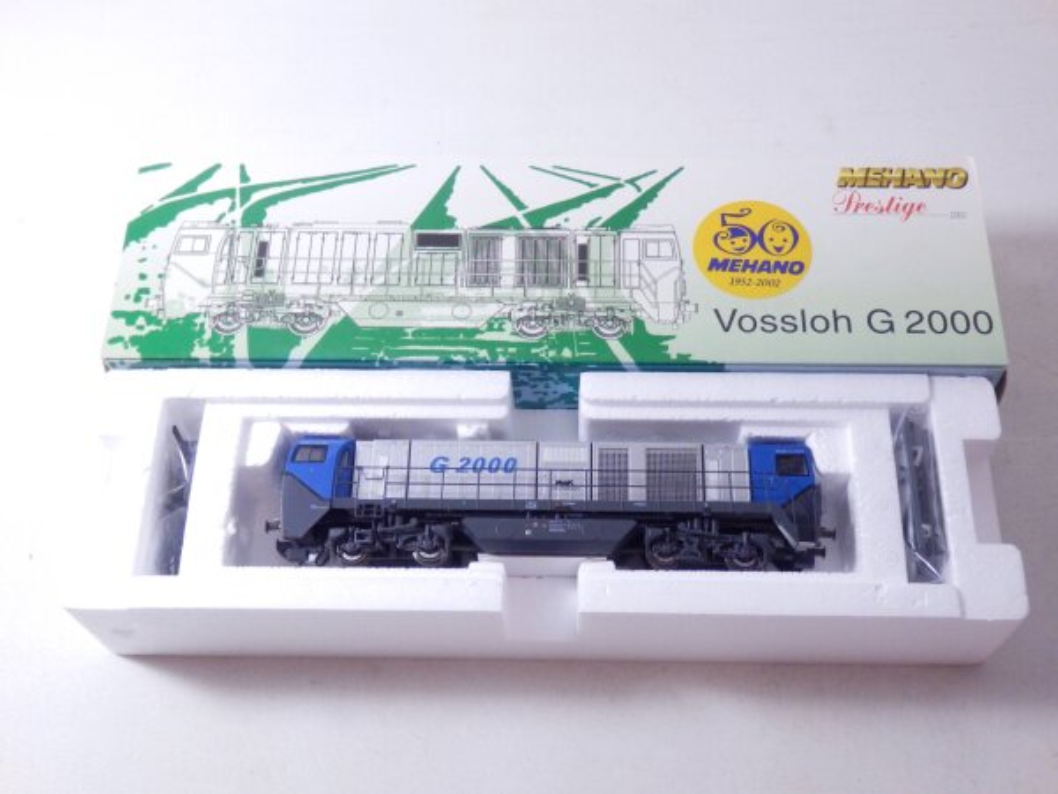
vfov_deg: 36.0
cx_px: 529
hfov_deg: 46.8
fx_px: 1223
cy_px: 397
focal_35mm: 40
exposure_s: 1/160
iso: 500
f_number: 3.7
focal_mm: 7.3
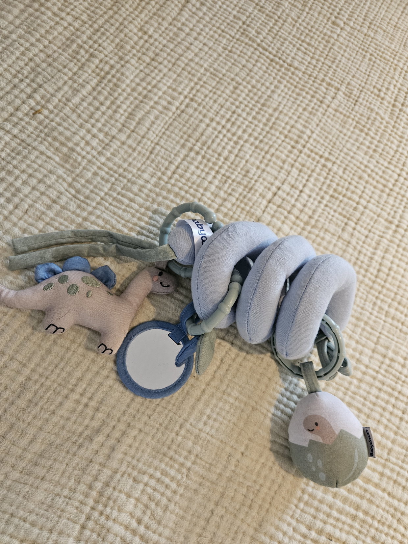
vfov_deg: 73.9
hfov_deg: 58.9
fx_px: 361
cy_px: 272
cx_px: 204
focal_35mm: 23
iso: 500
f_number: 1.8
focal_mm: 5.4
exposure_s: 1/100
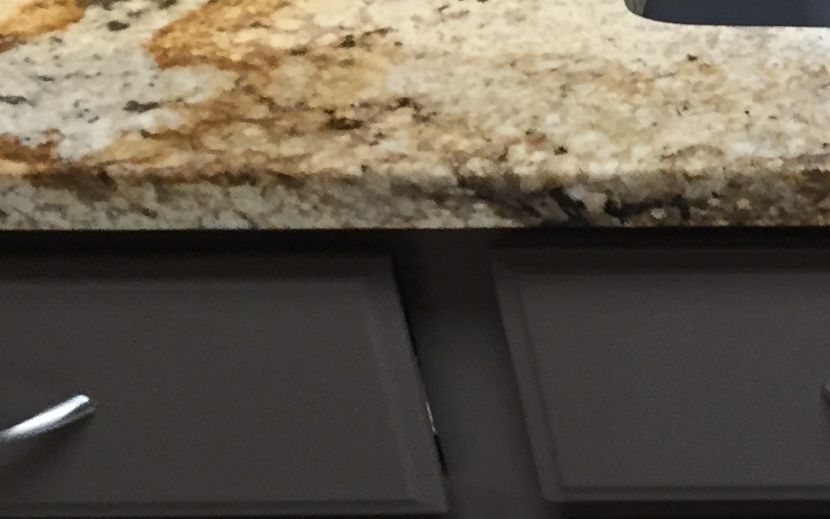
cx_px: 1371
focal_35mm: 104
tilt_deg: -33.9
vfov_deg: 12.5
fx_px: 2352
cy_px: 58
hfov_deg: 17.3
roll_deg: -1.6
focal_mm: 4.15
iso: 50
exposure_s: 1/30
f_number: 2.2
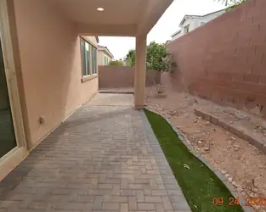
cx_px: 128
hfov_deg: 86.4
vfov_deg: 73.7
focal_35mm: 18
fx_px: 142
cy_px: 105
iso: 100
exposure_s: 1/125
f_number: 5.6
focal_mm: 10
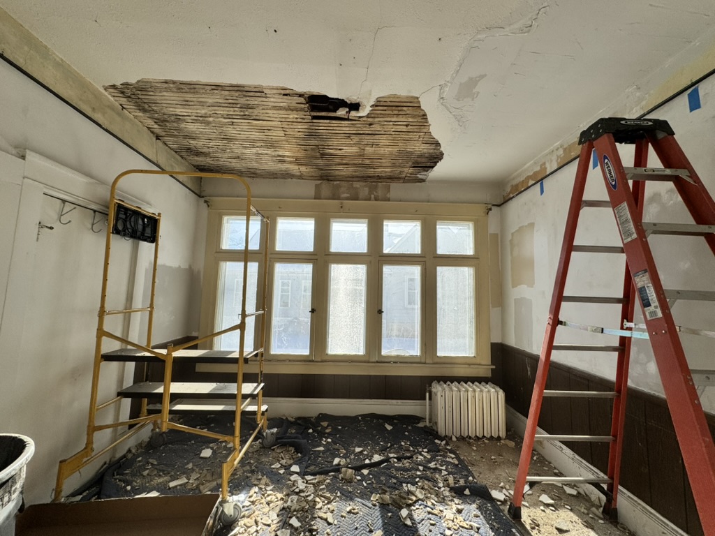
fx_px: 289
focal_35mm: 14
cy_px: 268
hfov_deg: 102.1
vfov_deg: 85.7
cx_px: 358
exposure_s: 1/1323
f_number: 2.2
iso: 50
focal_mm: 2.22
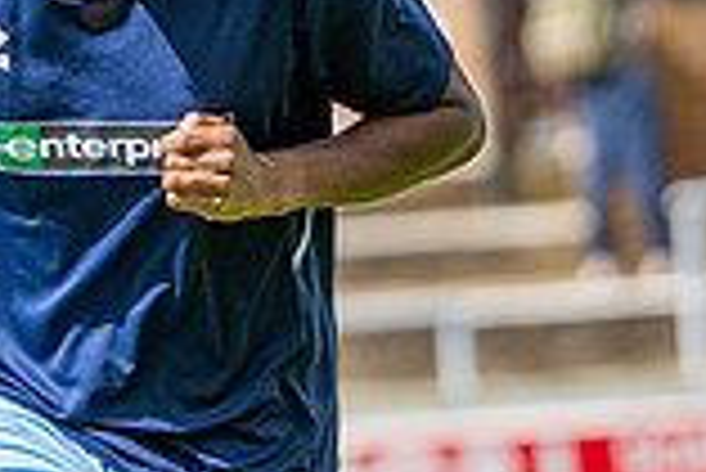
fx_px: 10737
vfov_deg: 2.5
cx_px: 290
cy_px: 553
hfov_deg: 3.8
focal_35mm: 547
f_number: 1.6
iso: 140
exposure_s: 1/6400
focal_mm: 85
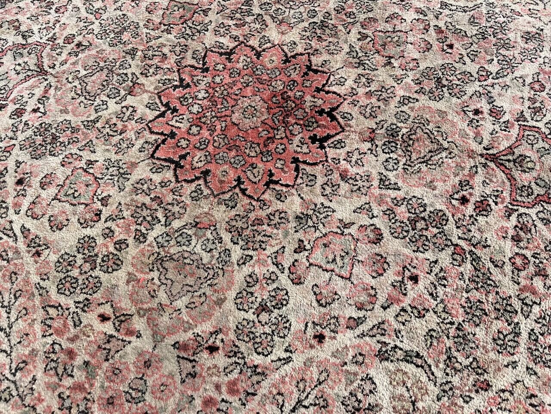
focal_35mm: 26
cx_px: 276
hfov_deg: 67.3
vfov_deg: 53.1
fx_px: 414
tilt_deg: -62.9
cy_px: 207
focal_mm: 5.1
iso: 50
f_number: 1.6
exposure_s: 1/4149
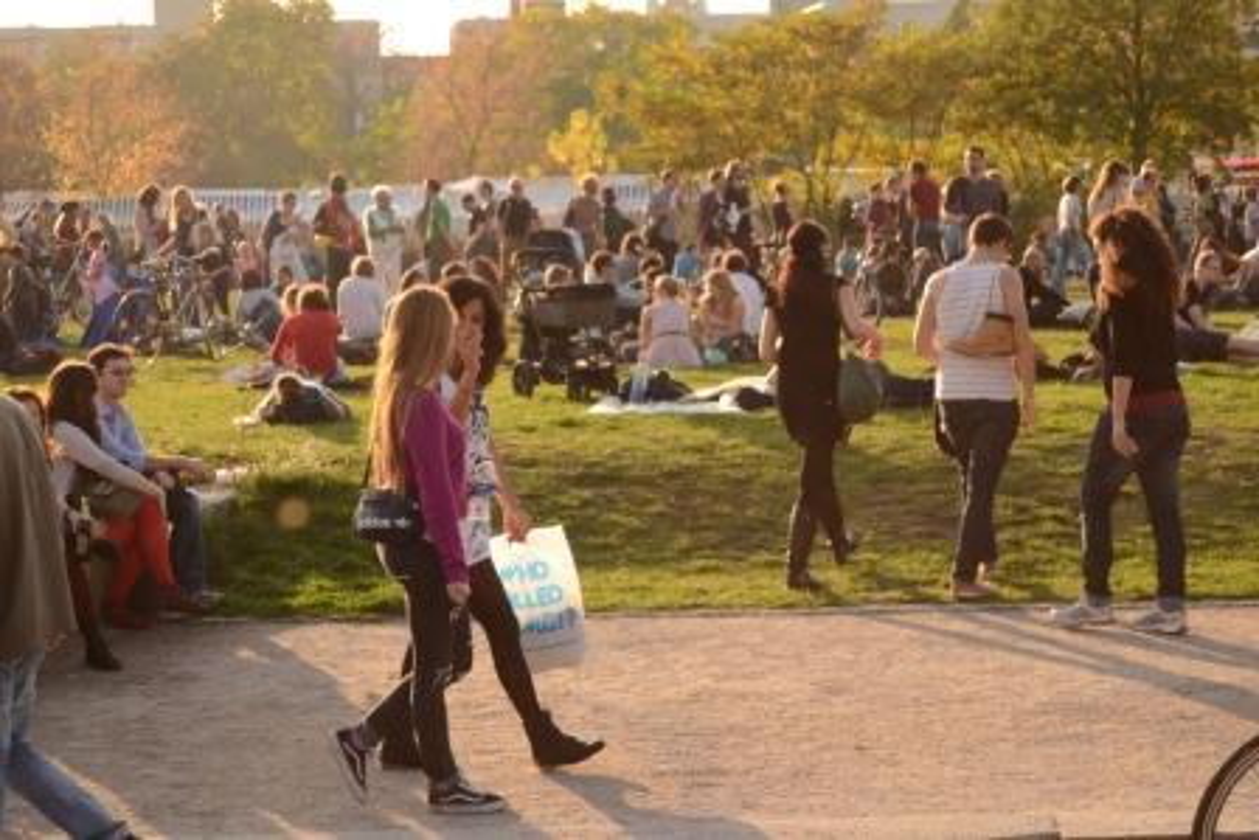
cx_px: 630
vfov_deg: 16.6
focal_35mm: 82
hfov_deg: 24.6
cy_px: 420
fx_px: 2886
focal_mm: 55
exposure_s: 1/500
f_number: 5.6
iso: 320
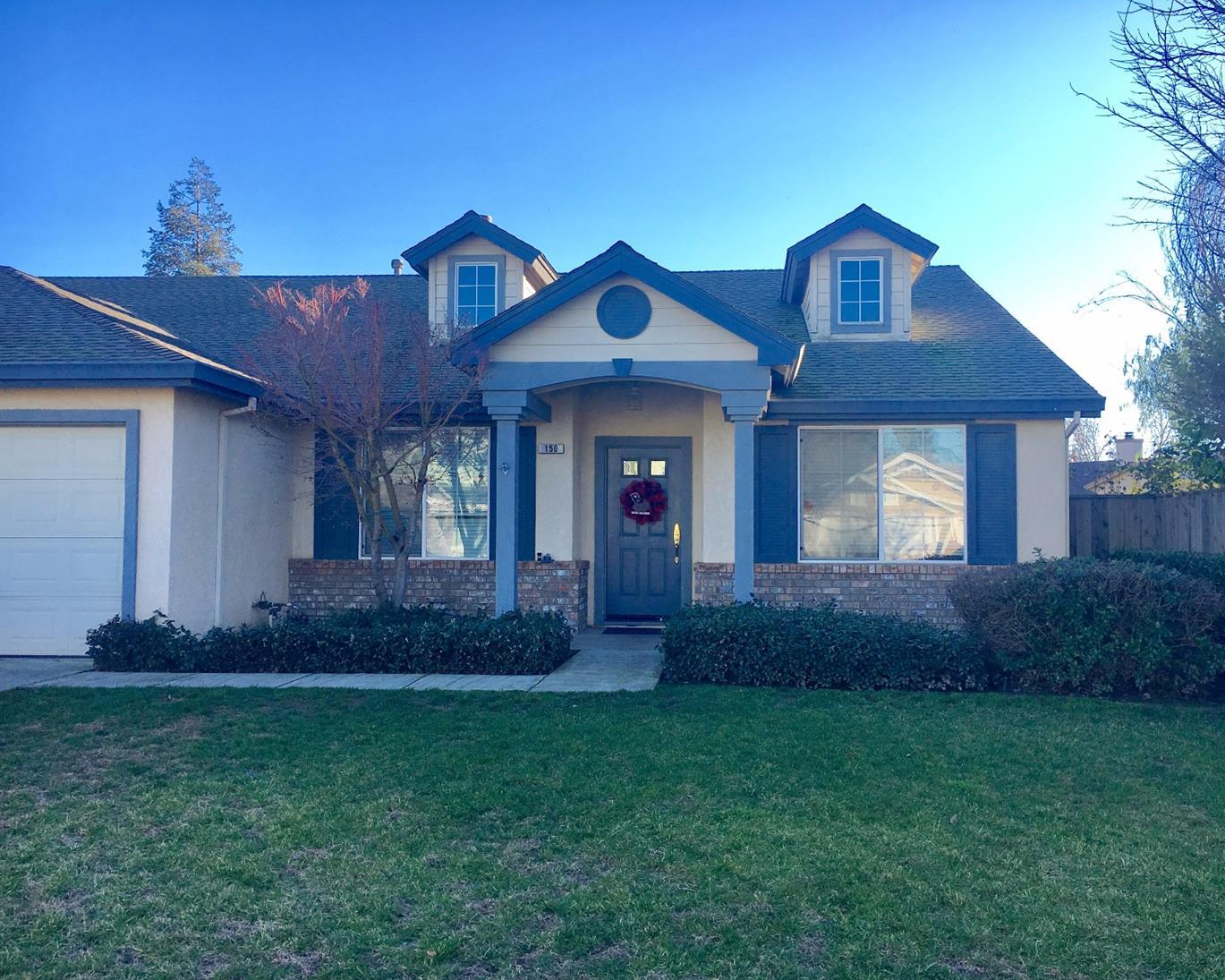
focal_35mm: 31
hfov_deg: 57.1
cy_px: 492
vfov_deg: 47.1
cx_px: 657
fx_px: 1124
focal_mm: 4.15
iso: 25
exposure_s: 1/466
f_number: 2.2
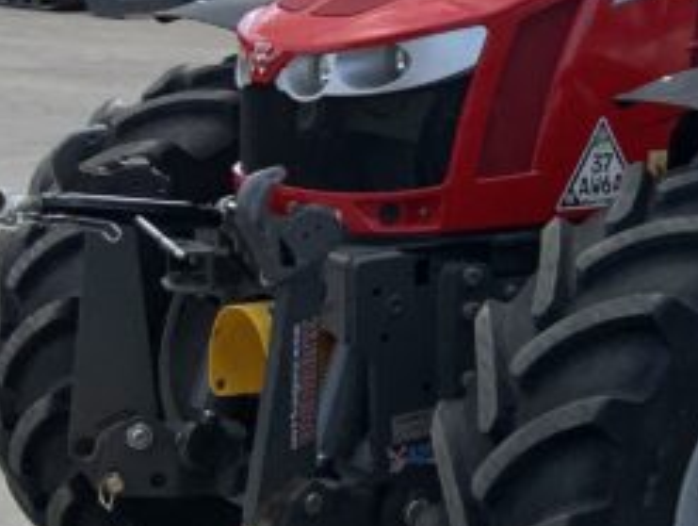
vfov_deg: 12.3
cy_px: 71
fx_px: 2423
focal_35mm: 120
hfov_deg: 15.4
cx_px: 983
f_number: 1.8
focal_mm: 3
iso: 16
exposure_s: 1/1534
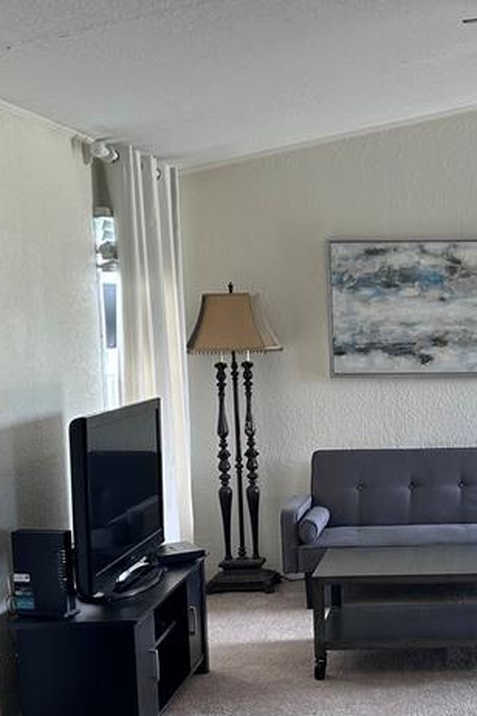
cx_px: 455
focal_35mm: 60
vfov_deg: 33.3
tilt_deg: -6.8
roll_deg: +1.6
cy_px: 431
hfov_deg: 21.9
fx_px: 1192
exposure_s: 1/120
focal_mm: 5.7
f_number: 1.5
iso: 64
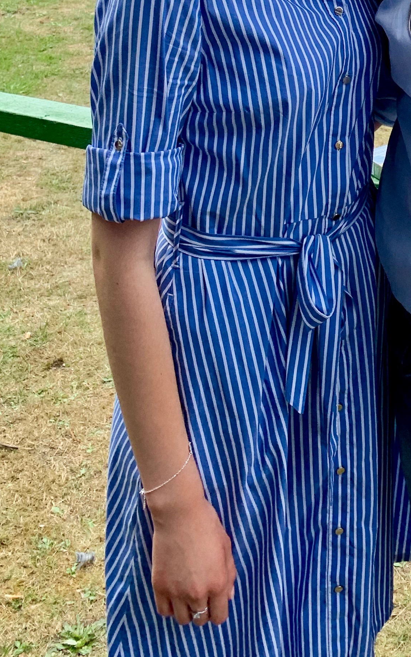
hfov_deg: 20.4
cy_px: -58
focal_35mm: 61
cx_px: 440
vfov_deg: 30.2
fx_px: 1093
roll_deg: -1.9
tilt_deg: -8.4
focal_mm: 4.25
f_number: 1.8
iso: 25
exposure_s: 1/537
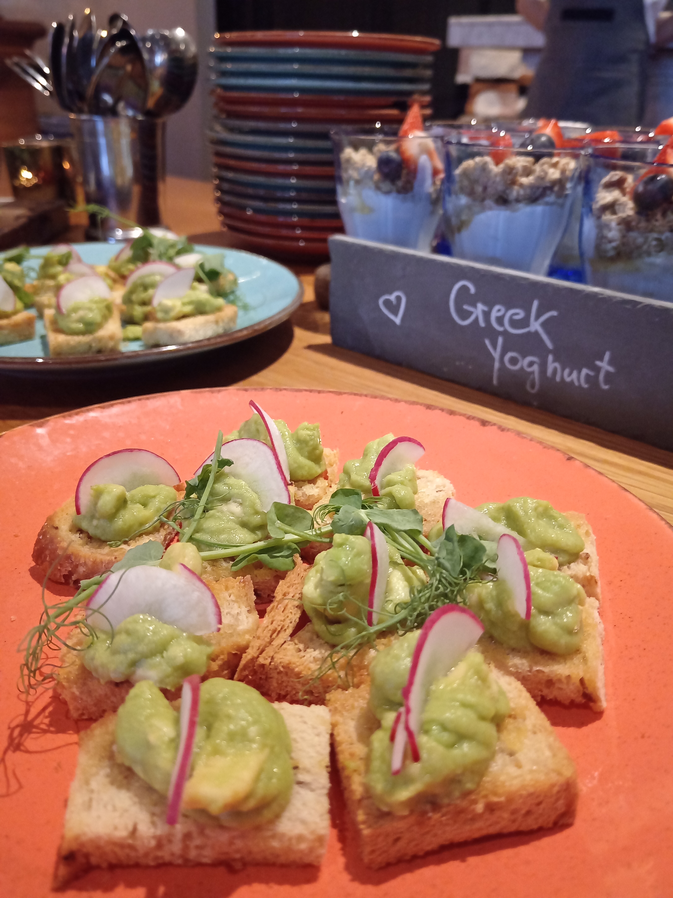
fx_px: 700
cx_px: 336
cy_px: 449
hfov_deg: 51.4
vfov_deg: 65.3
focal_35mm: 27
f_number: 1.9
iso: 3290
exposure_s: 1/24
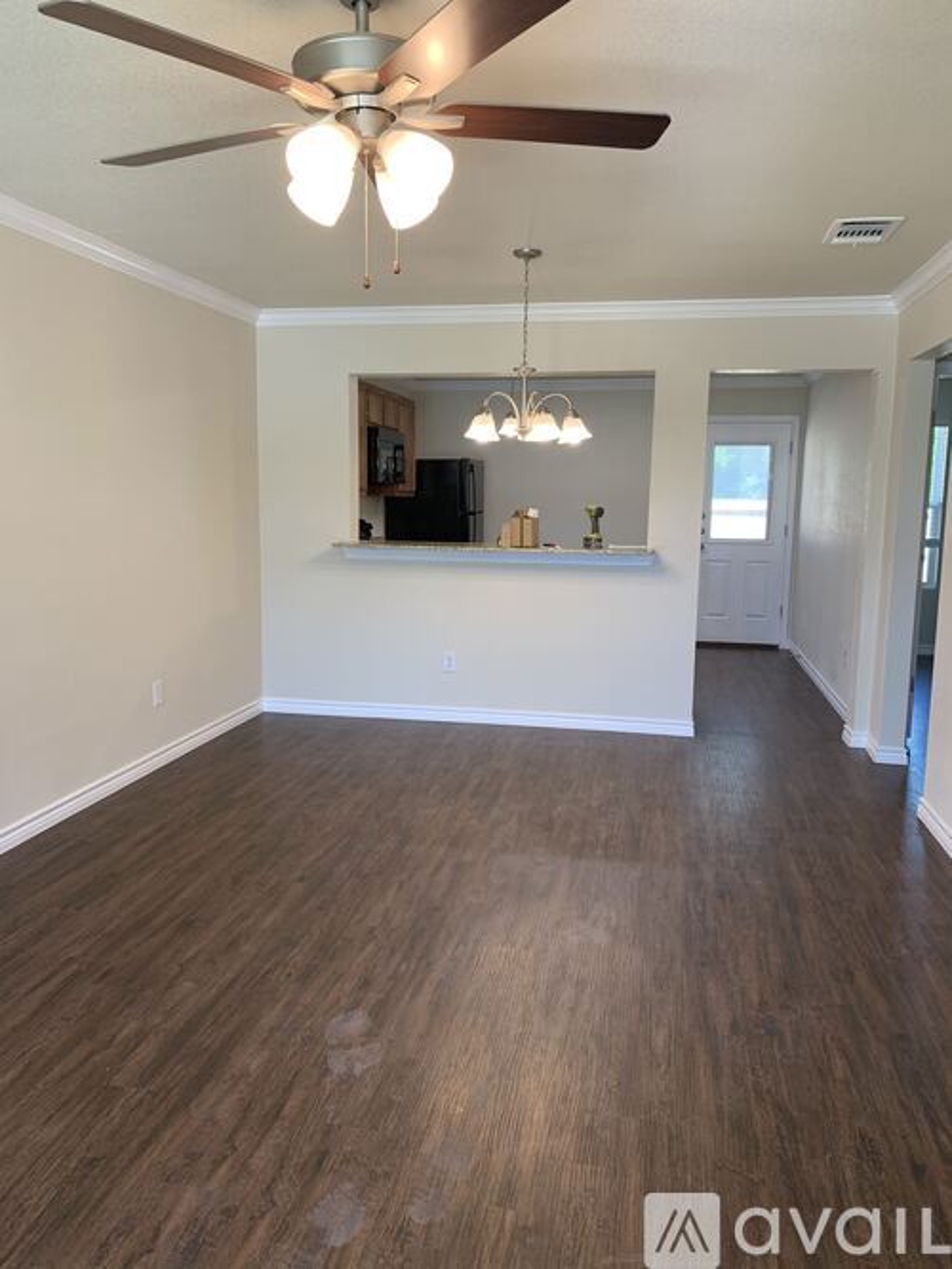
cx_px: 476
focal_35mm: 26
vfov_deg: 67.3
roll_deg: -0.9
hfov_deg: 53.0
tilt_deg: -7.9
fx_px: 954
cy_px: 634
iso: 64
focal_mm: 4.25
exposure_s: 1/60
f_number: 1.8
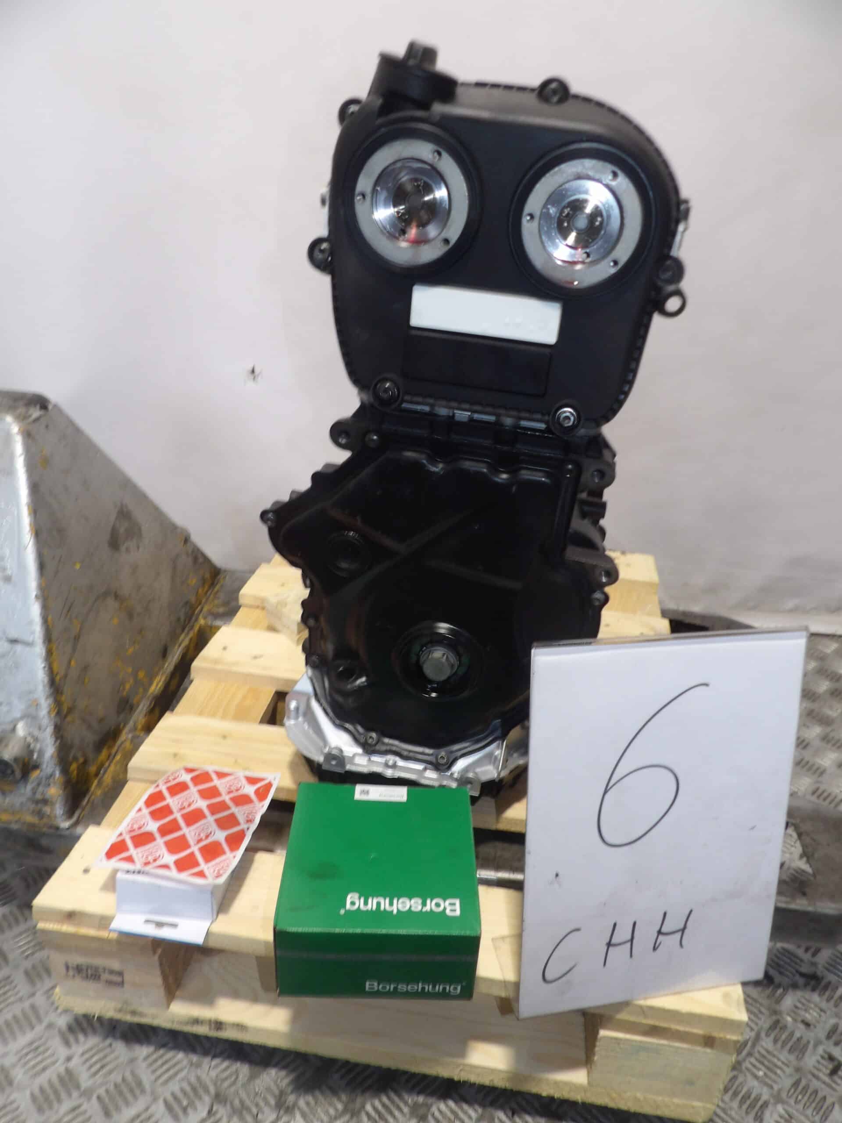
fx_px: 778
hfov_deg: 56.8
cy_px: 562
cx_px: 421
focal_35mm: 24
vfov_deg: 71.6
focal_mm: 4.3
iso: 200
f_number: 3.2
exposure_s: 1/33
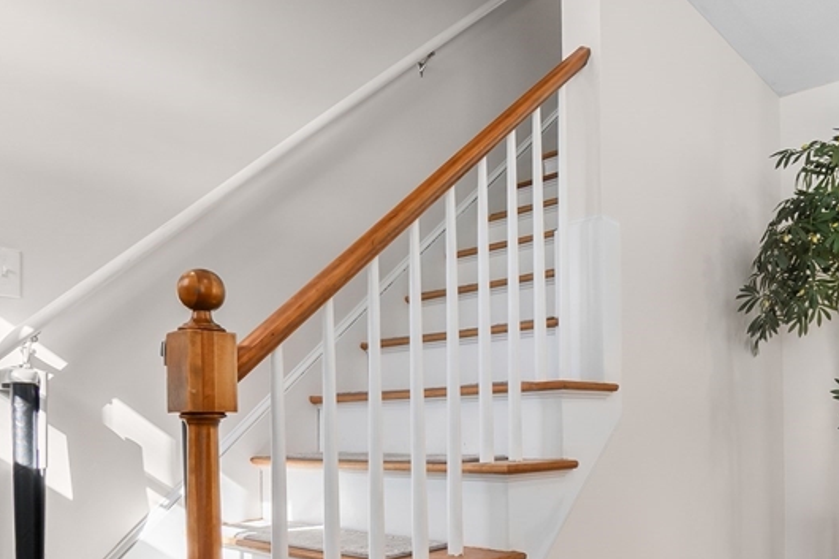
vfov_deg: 43.3
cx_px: 546
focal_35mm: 29
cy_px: 428
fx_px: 676
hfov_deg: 62.4
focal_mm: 10
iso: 100
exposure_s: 1/10
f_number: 10
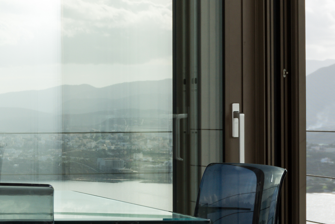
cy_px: 169
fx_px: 977
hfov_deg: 16.8
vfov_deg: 13.0
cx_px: -226
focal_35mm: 105
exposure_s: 1/200
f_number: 8
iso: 100
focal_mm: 24
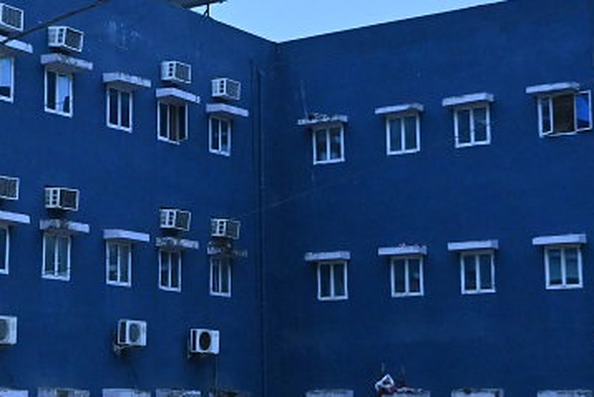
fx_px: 1370
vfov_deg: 16.5
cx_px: 144
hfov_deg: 24.2
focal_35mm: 83
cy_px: 193
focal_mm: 22
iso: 2500
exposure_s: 1/160
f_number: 3.5
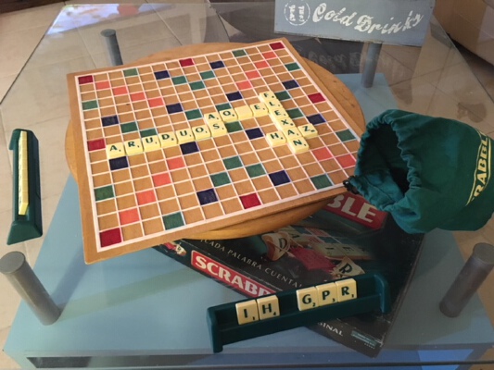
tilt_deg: -48.6
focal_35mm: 29
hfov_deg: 61.6
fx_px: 414
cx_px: 247
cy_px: 185
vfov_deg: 48.2
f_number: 2.2
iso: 400
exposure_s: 1/17
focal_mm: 4.15
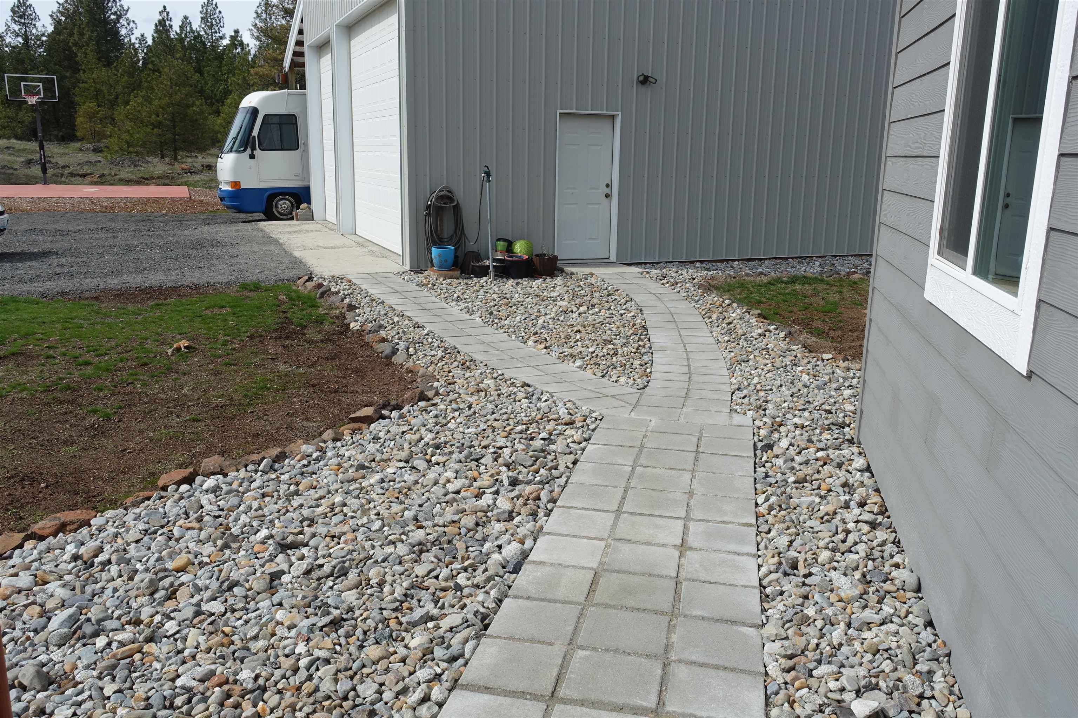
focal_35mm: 29
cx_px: 539
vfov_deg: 45.0
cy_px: 359
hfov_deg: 63.7
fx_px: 868
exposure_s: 1/80
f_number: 5.6
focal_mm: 10.7
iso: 125
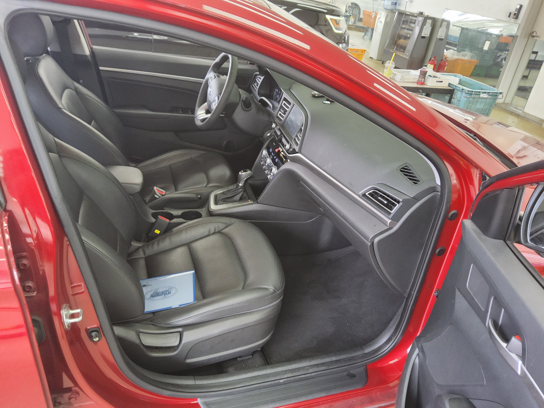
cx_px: 272
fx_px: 393
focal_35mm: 25
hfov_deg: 69.4
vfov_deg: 54.9
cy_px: 204
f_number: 2
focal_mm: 3.08
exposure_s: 1/120
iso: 320
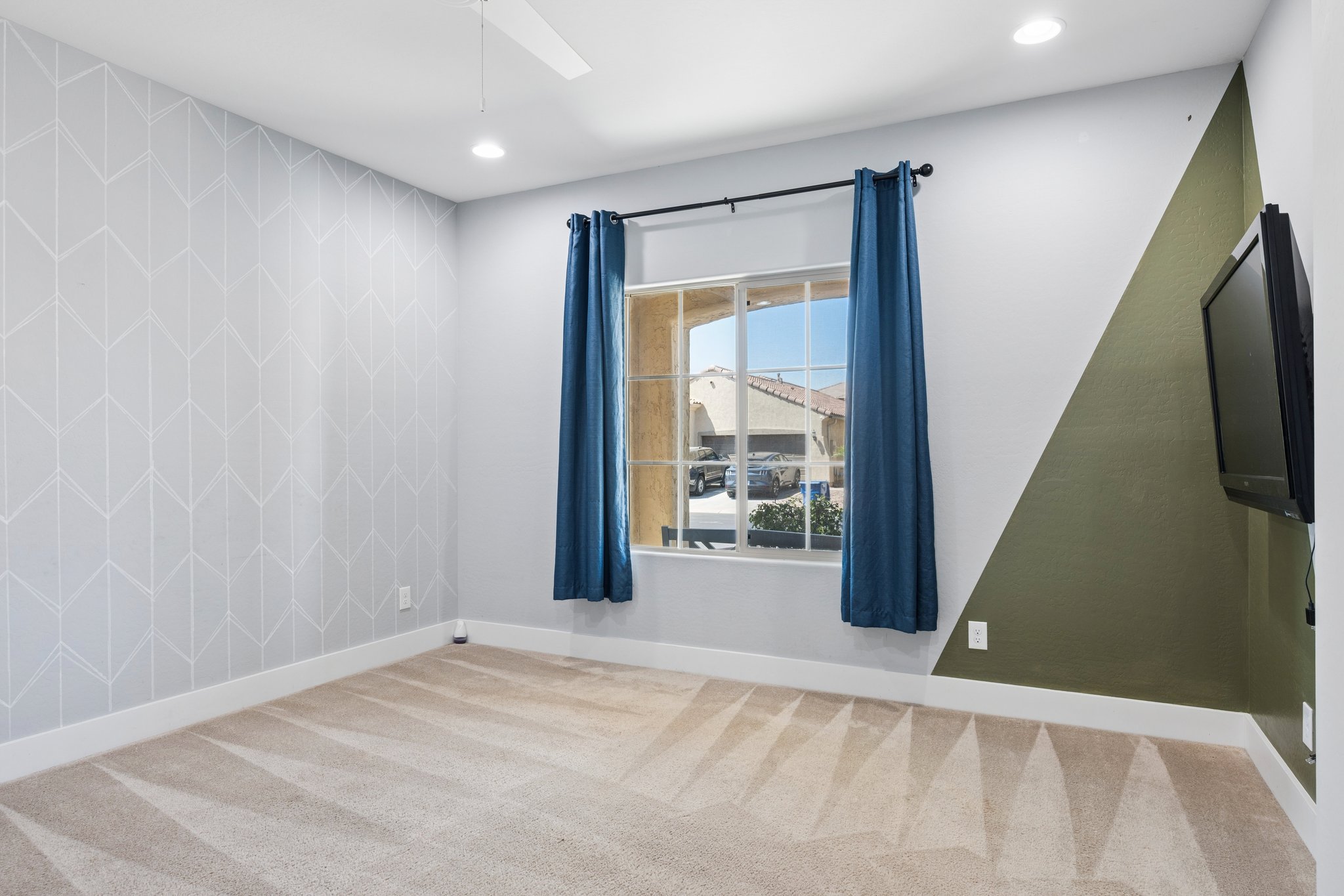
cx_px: 672
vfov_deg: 60.7
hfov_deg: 82.6
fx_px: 765
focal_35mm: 20
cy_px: 448
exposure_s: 1/25
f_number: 8
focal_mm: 20.5
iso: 320
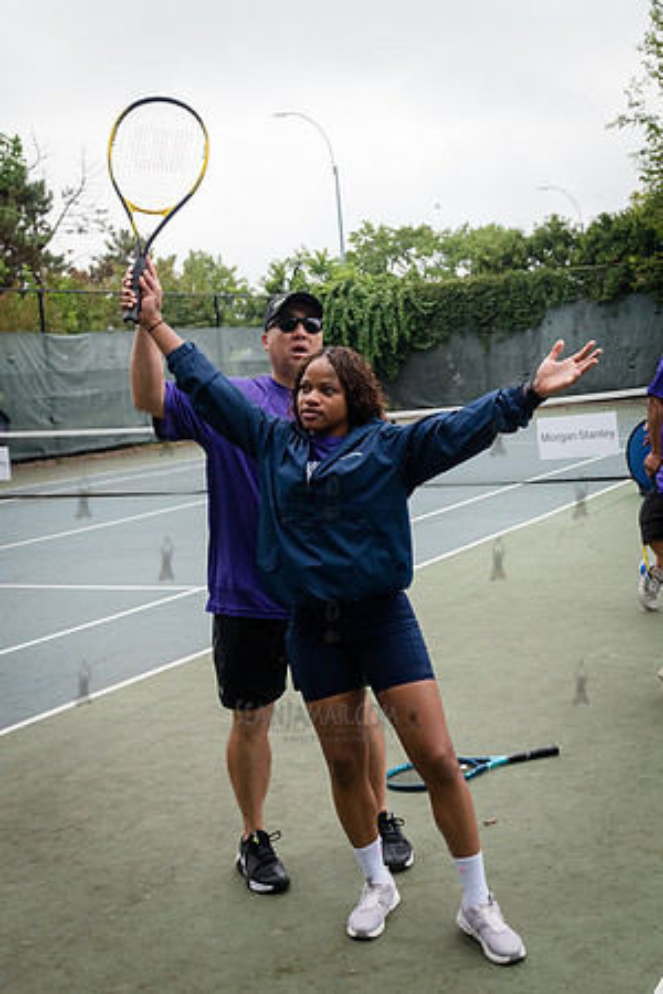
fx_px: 1215
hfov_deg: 30.3
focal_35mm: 44
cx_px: 440
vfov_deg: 44.5
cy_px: 476
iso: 1600
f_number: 5
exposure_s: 1/1000
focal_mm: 28
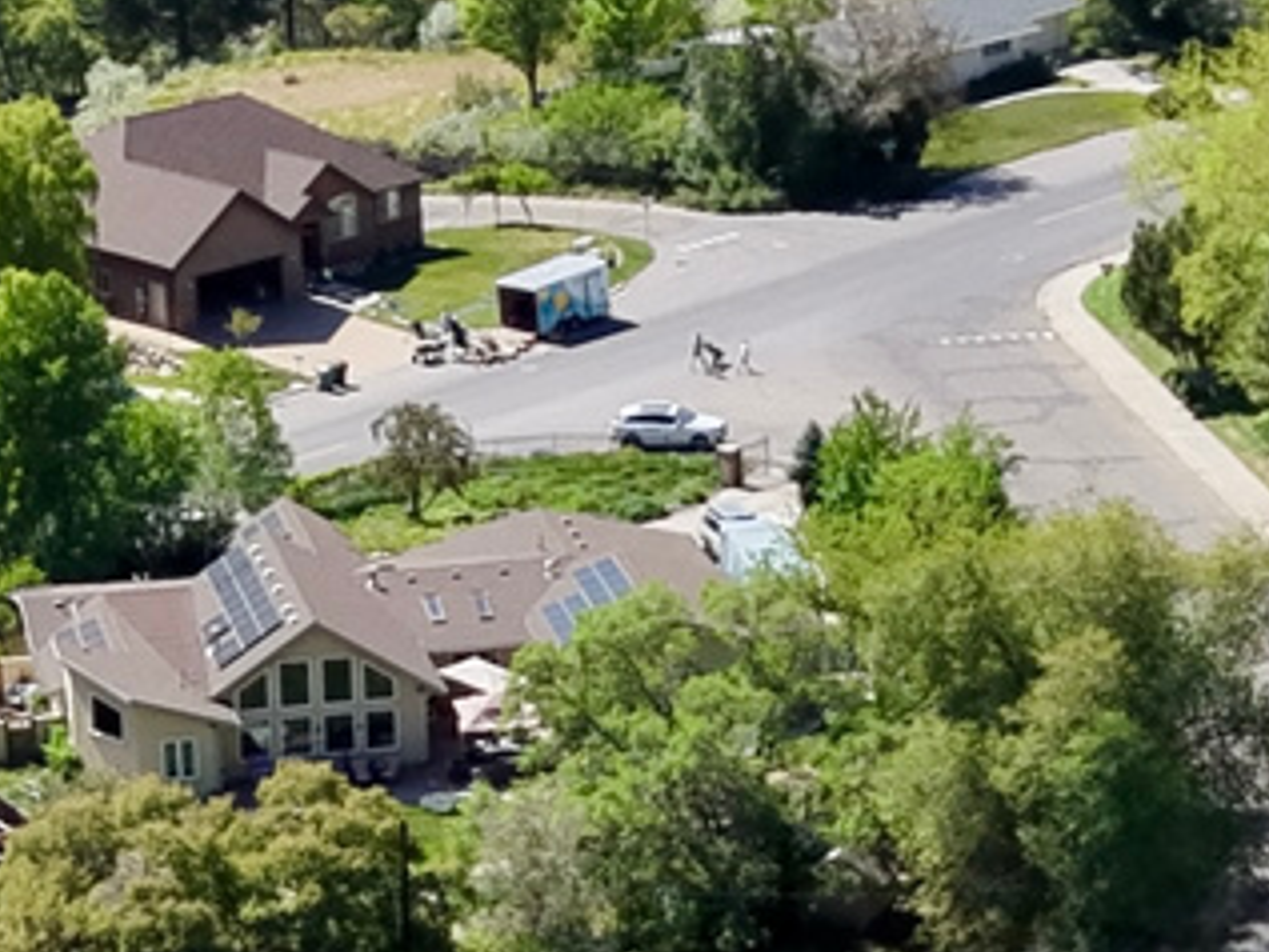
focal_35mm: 155
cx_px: 937
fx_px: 5684
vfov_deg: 9.5
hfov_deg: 12.7
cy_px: 888
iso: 400
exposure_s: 1/6400
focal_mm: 8.67
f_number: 1.8
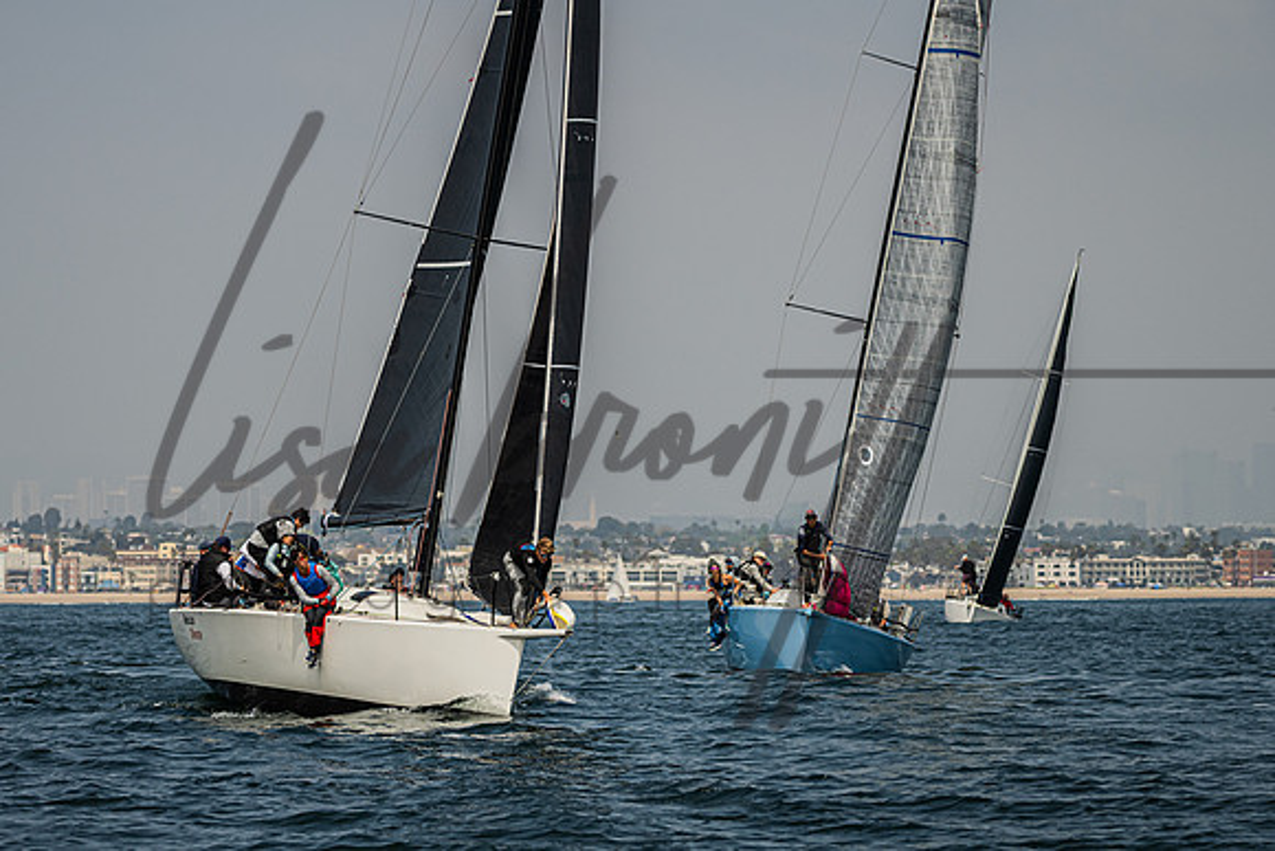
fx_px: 7050
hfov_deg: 10.3
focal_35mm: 199
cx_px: 569
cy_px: 502
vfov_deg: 6.9
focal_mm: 145
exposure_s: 1/4000
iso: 280
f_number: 4.8
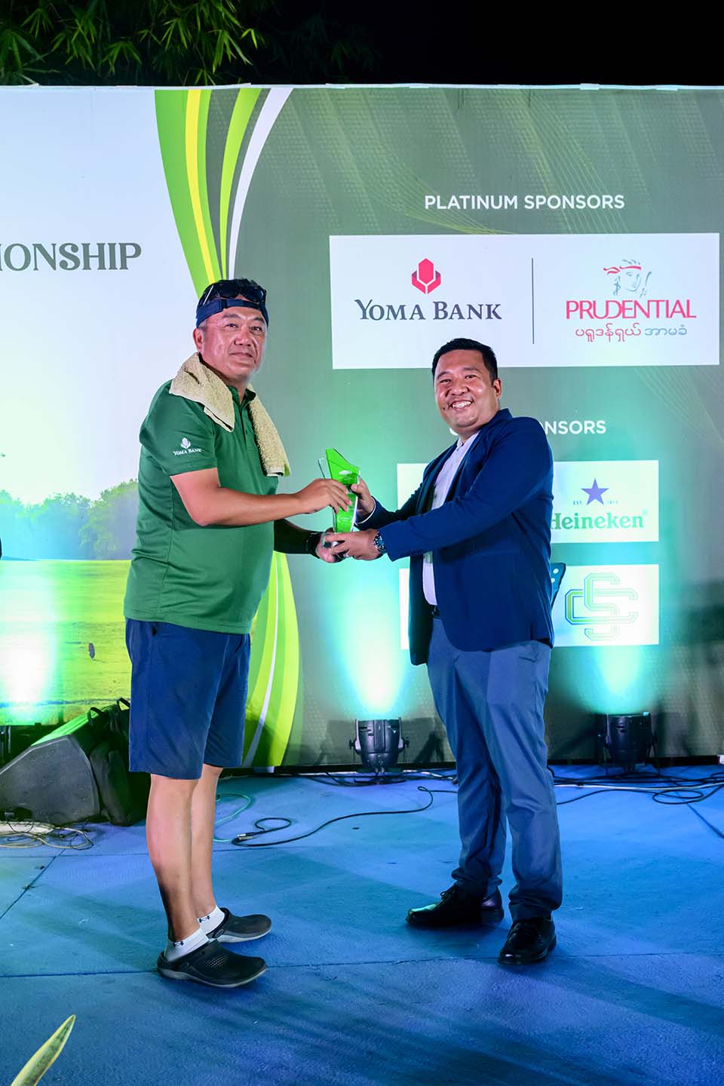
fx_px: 920
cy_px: 543
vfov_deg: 61.1
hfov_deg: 43.0
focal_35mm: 30
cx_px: 362
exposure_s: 1/250
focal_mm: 30.5
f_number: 4.5
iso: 3600
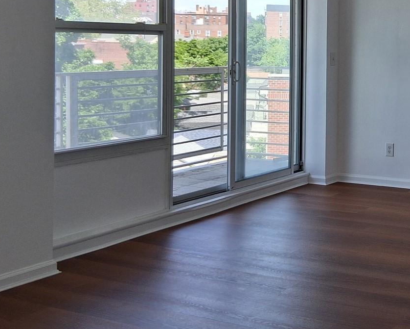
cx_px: 416
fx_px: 753
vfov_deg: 24.2
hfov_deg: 28.5
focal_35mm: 62
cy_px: 64
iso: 25
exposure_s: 1/120
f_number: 1.8
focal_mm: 3.98
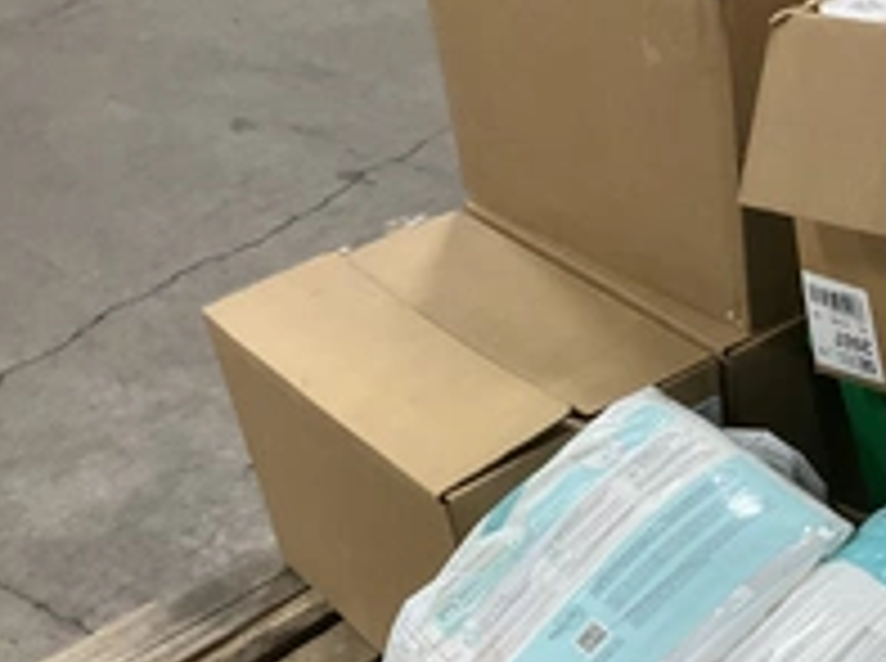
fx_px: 1507
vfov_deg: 24.6
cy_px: 459
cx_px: 805
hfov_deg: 31.2
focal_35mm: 59
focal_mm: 3
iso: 250
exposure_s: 1/60
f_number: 1.8
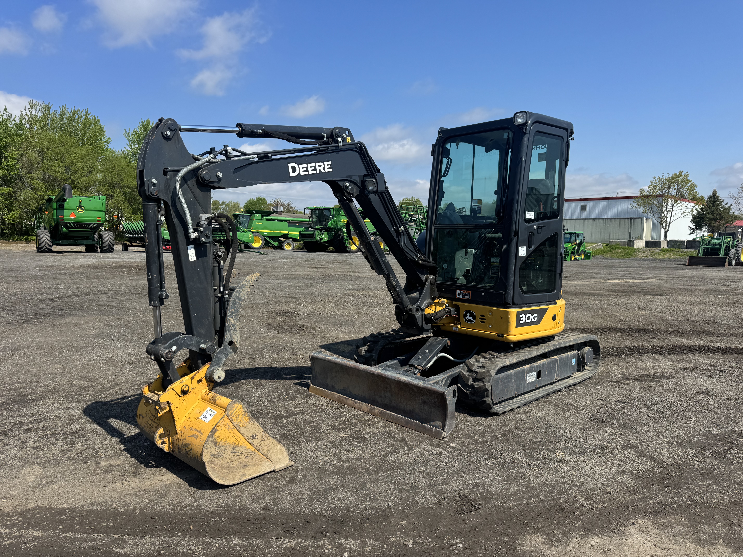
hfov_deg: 71.6
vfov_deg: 56.8
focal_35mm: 24
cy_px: 278
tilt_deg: -5.1
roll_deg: -1.9
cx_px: 372
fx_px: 515
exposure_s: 1/4310
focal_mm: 6.76
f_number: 1.78
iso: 80
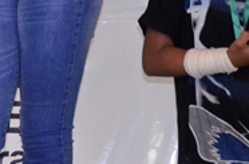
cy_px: -131
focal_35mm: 226
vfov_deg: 5.9
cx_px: 44
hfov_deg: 9.1
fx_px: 1560
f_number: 5
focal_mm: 35
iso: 1400
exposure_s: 1/60
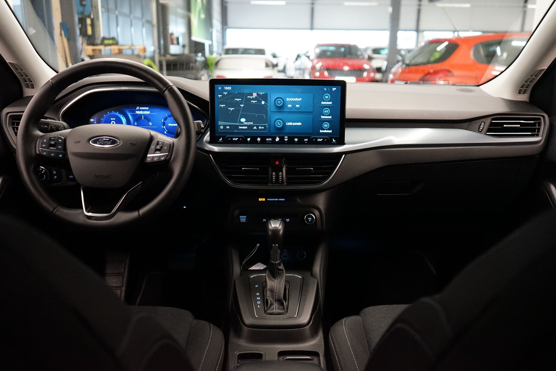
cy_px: 186
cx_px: 278
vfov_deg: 43.6
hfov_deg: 61.9
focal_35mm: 30
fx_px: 463
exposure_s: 1/160
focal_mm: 30
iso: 5000
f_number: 3.5
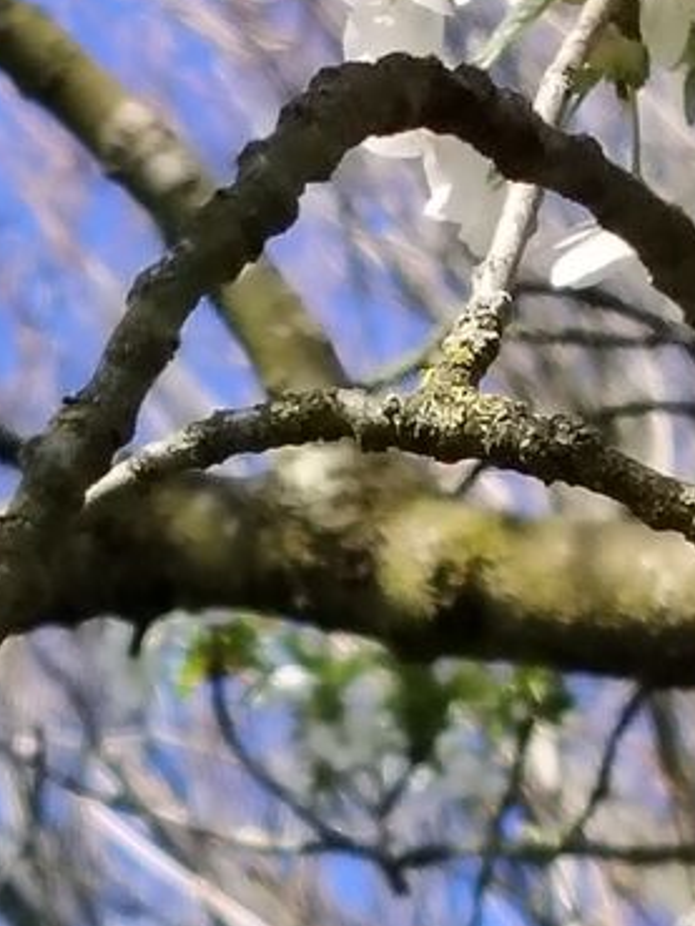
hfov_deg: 12.7
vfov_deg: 15.9
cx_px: -321
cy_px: 1502
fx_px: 2970
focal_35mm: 111
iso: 100
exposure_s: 1/414
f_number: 1.7
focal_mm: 5.24
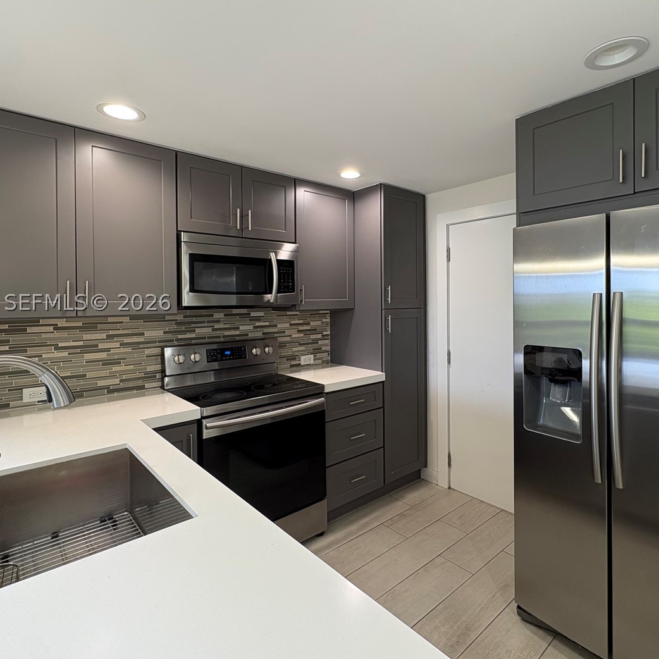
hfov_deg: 77.4
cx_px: 365
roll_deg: +0.0
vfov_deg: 77.5
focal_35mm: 19
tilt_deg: -0.2
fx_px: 409
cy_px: 302
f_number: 2.2
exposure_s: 1/60
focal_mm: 2.22
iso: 160
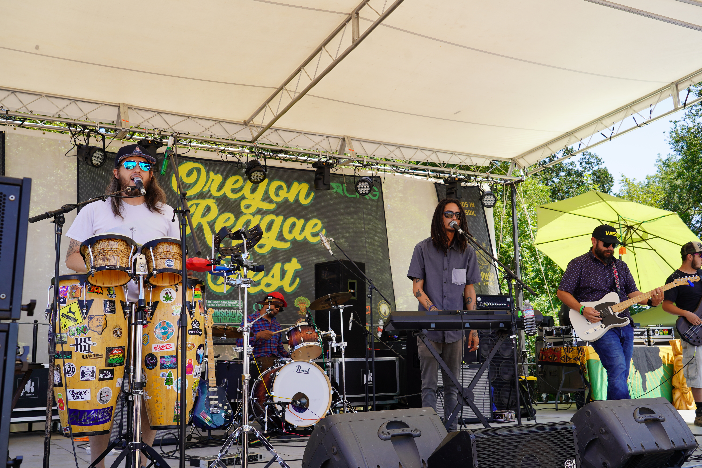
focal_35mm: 37
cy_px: 234
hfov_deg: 51.9
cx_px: 351
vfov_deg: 35.9
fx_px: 721
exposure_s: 1/100
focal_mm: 37
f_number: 7.1
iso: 100
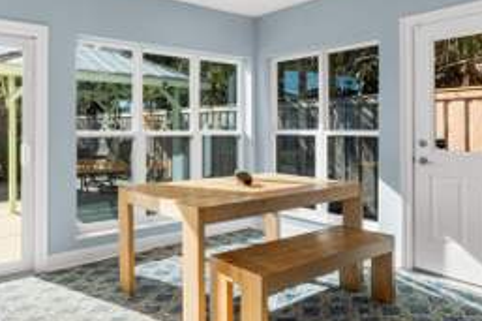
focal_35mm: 28
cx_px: 143
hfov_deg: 63.0
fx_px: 375
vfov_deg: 46.1
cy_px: 130
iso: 400
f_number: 9
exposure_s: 1/320
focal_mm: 10
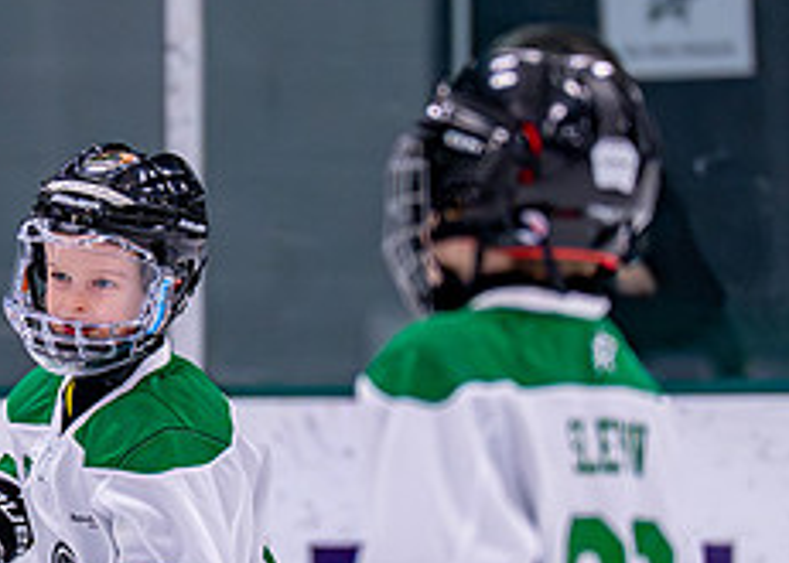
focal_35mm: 806
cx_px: 87
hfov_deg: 2.5
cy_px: 470
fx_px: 18061
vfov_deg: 1.8
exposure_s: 1/1250
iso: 2500
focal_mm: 200
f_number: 2.8
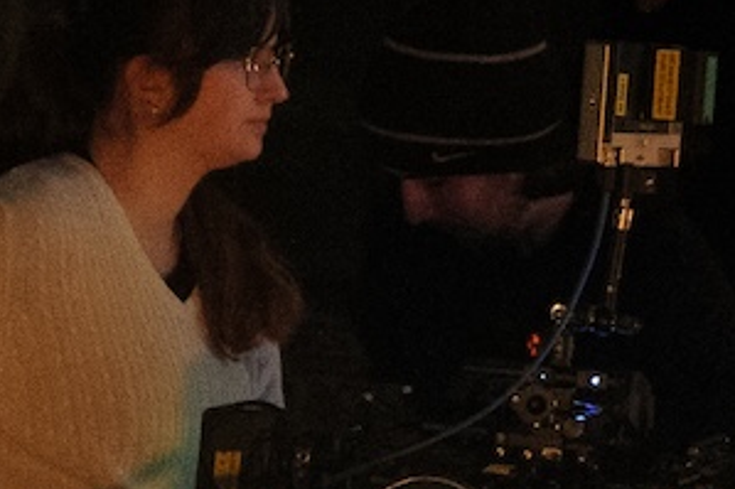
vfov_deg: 4.8
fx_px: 5877
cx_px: 900
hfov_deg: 7.1
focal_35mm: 288
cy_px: 156
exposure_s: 1/80
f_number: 2.8
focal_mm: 43
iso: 12800
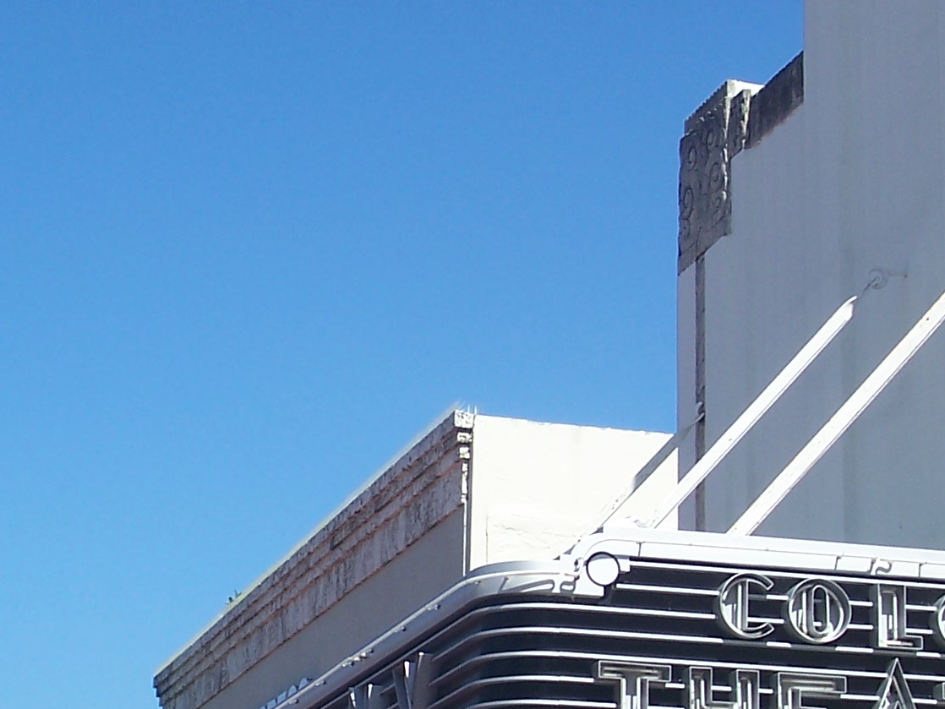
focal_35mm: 108
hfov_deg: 18.1
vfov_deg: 13.6
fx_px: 2949
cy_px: 563
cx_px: 258
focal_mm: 7.8
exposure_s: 1/500
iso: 64
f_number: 4
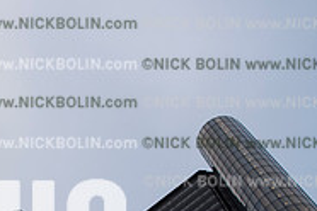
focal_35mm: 75
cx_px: 5
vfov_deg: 17.3
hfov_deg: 25.7
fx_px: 660
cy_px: 261
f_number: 3.2
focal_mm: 24
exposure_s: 1/2500
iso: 800
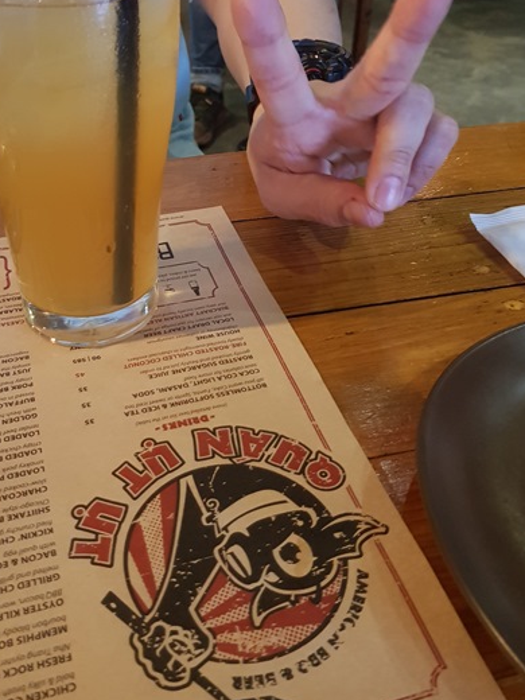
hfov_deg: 38.3
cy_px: 254
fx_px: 748
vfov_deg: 49.6
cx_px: 181
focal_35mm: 37
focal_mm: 4.2
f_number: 1.7
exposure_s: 1/10
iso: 400
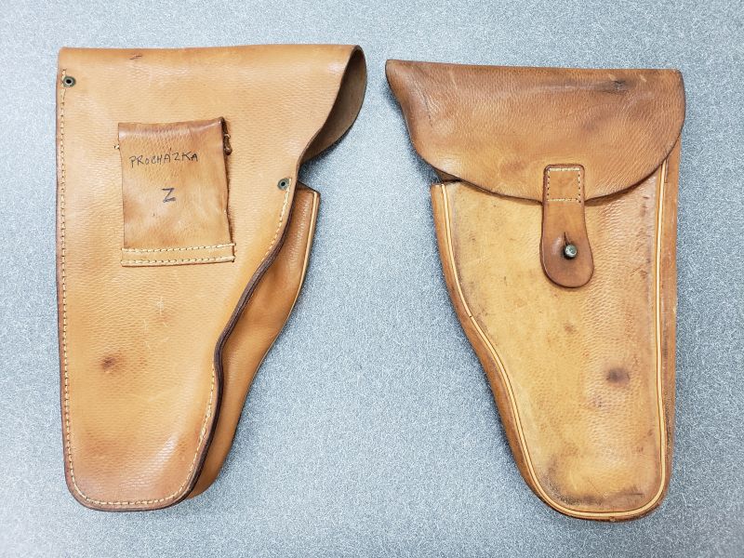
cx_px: 372
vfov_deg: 53.1
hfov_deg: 67.3
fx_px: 559
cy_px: 279
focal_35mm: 26
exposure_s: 1/24
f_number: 2.4
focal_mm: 4.3
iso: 250
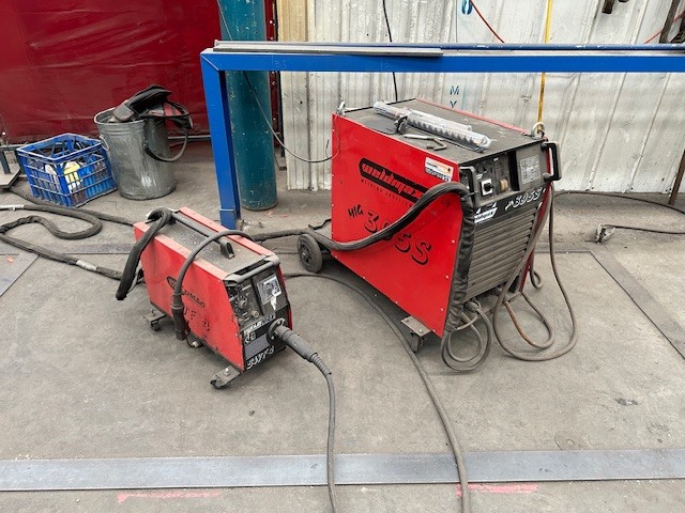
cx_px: 342
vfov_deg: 56.8
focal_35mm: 24
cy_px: 256
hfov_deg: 71.6
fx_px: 475
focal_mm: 6.86
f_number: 1.78
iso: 320
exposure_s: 1/60
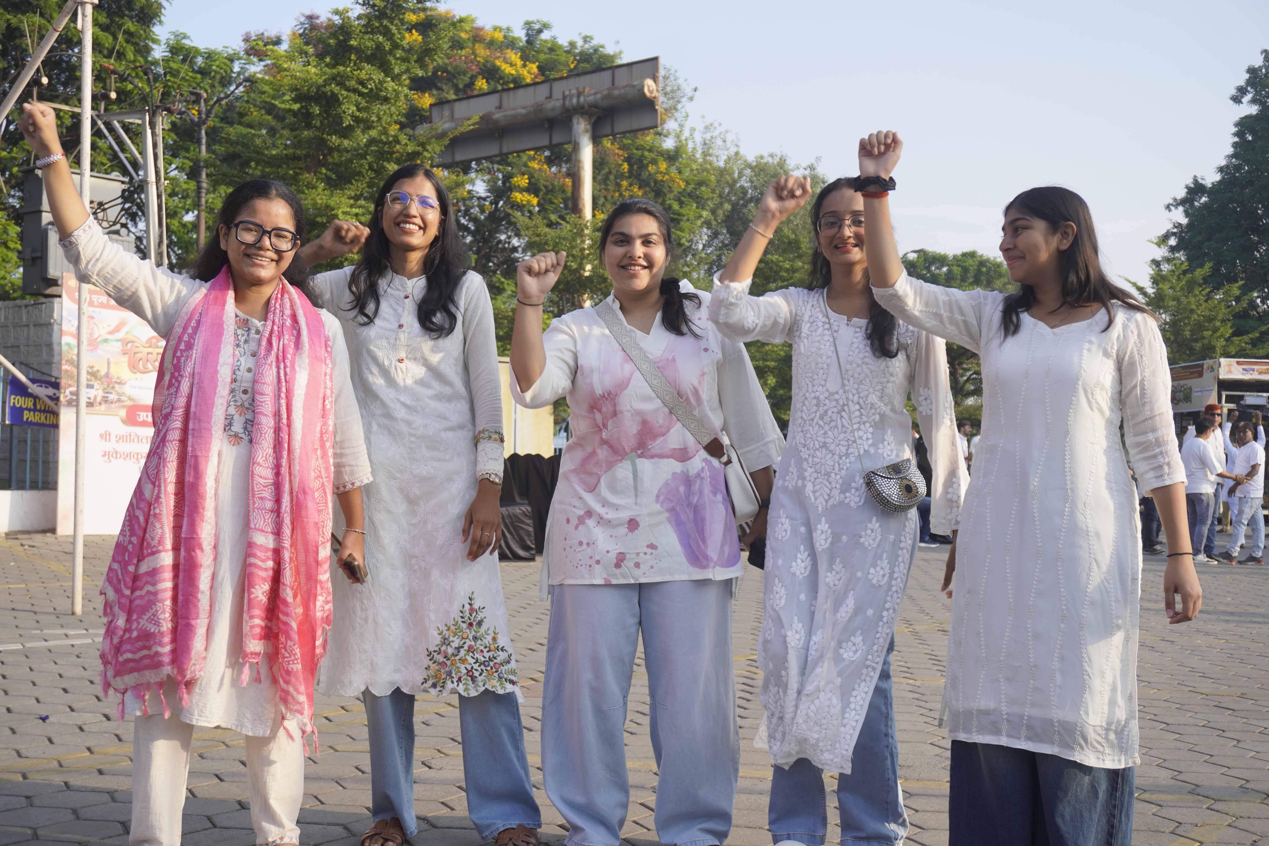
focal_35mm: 40
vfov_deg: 33.0
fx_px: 1428
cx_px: 634
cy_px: 423
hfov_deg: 47.9
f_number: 4.5
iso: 100
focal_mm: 27
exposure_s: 1/250
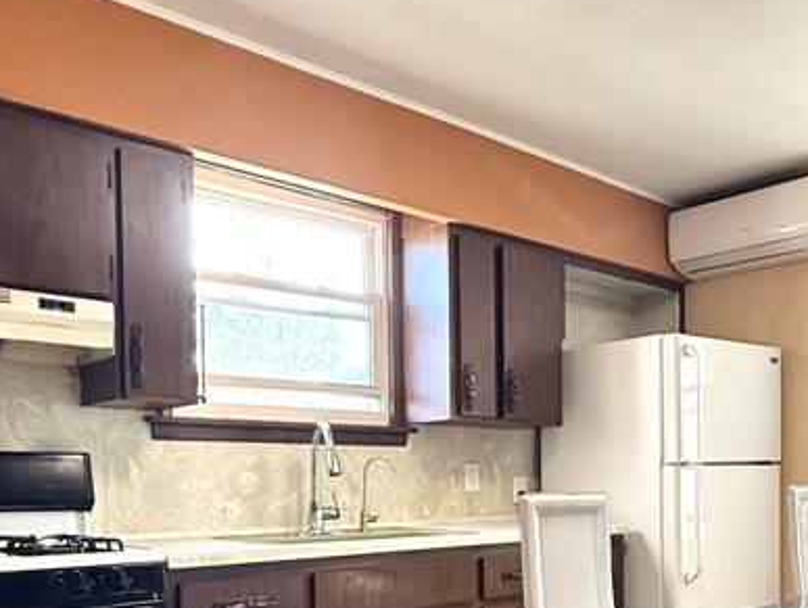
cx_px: 530
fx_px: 864
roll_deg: +0.4
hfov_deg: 49.3
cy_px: 506
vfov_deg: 37.1
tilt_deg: -0.4
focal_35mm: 37
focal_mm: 2.22
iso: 400
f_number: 2.2
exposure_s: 1/120
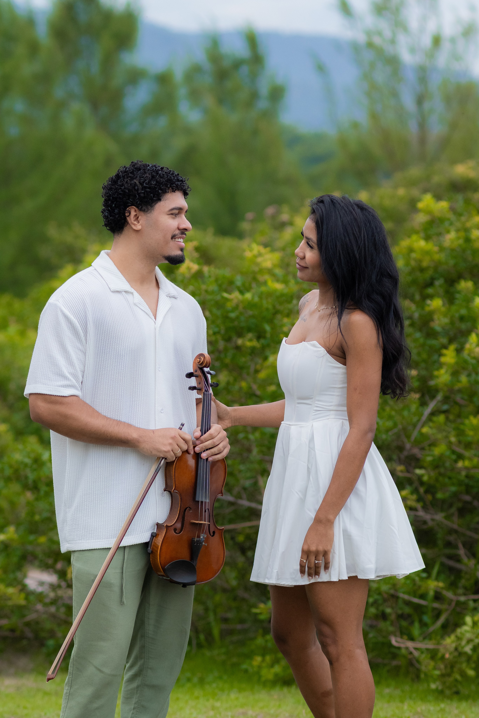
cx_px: 240
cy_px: 359
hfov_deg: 10.8
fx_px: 2544
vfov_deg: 16.1
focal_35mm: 128
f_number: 2.8
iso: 800
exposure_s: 1/640
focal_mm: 85
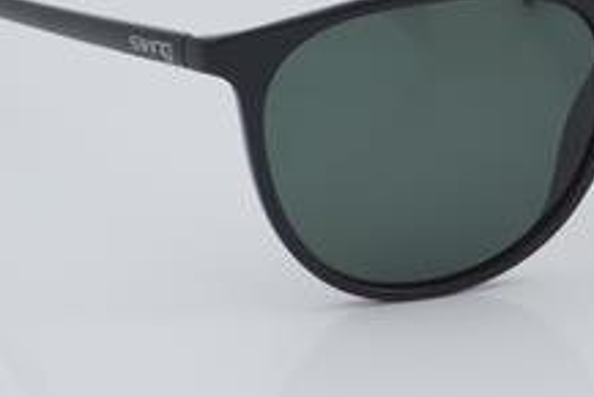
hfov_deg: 14.8
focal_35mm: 138
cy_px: 99
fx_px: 2278
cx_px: 435
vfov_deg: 9.9
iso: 100
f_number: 32
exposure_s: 1/4
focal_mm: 50
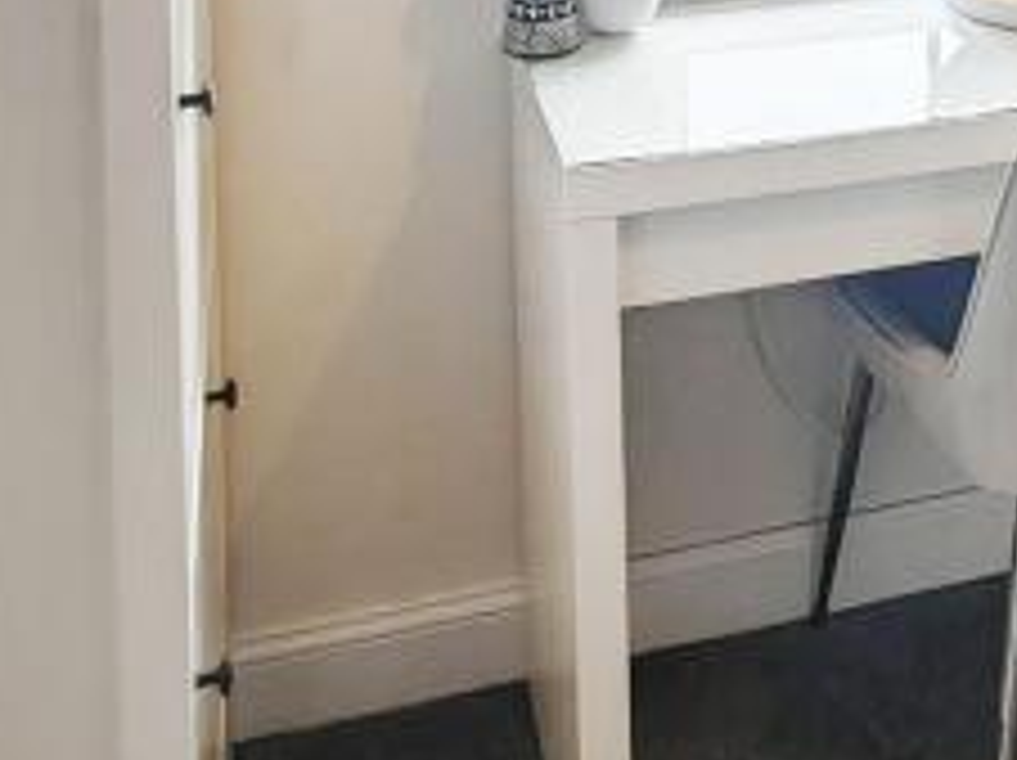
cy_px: -268
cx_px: 832
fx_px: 1732
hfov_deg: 31.8
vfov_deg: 21.9
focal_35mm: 59
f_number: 2
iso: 200
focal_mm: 1.82
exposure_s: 1/50
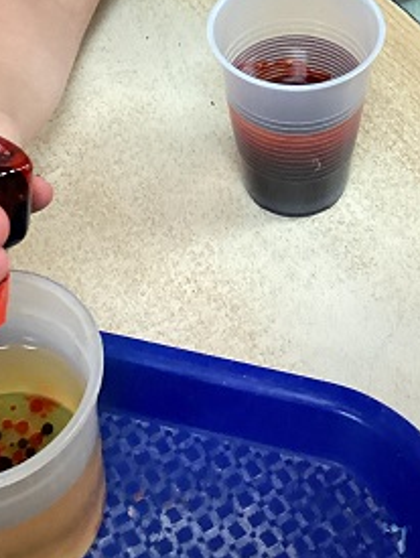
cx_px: 266
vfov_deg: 24.0
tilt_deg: -36.8
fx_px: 1211
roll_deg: +1.5
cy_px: -81
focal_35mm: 75
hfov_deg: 19.6
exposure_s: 1/60
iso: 320
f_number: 2.4
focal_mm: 3.3
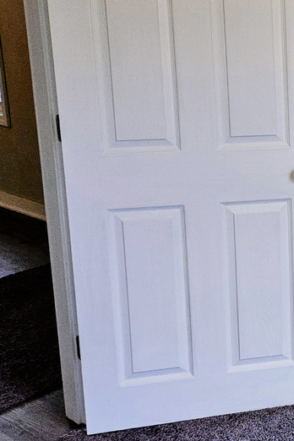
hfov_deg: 16.5
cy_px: 118
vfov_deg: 30.1
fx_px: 808
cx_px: 558
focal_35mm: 66
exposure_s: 1/60
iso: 50
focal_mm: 5.4
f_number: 1.8
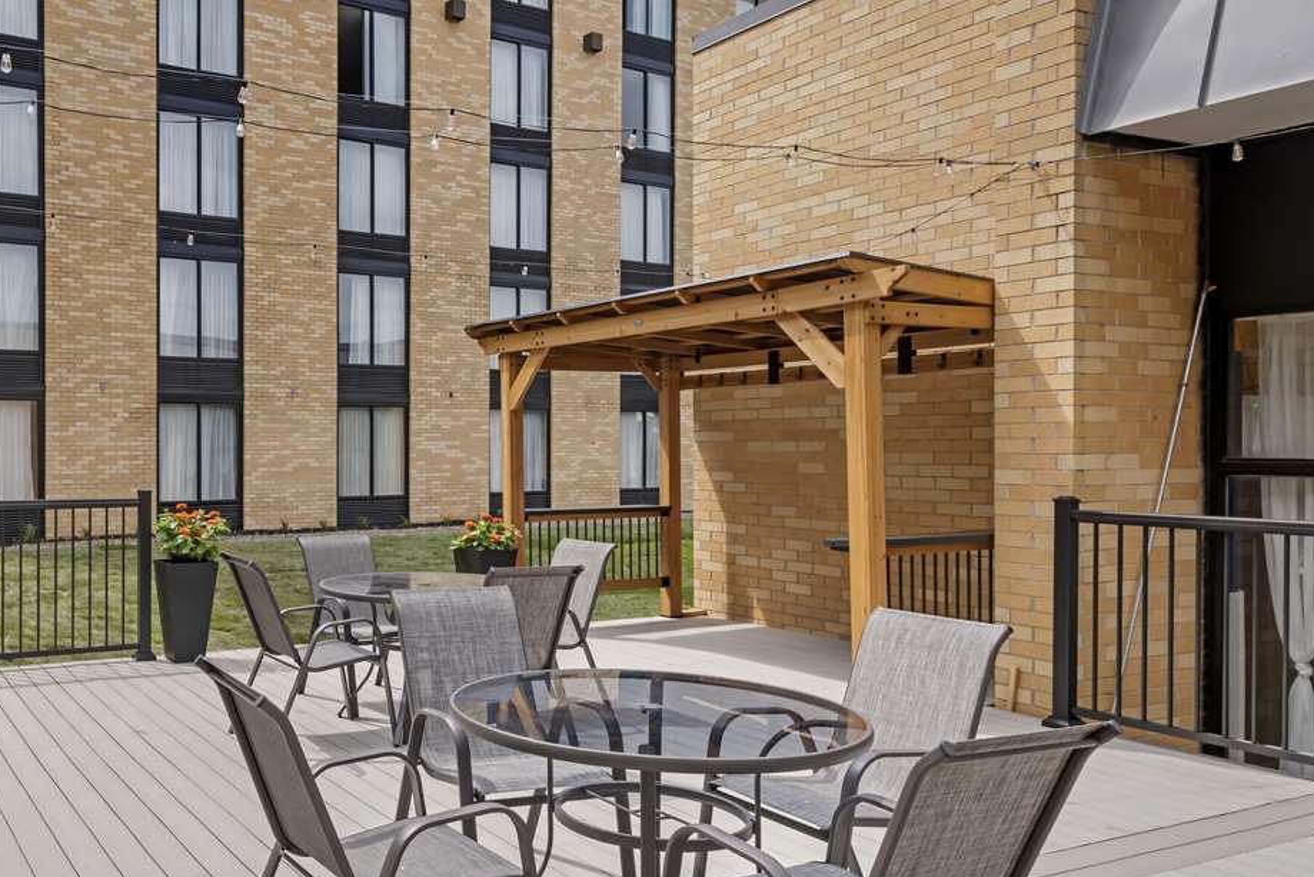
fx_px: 1132
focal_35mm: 31
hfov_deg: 56.5
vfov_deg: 42.3
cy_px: 486
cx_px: 287
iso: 400
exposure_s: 1/2000
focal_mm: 19
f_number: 11
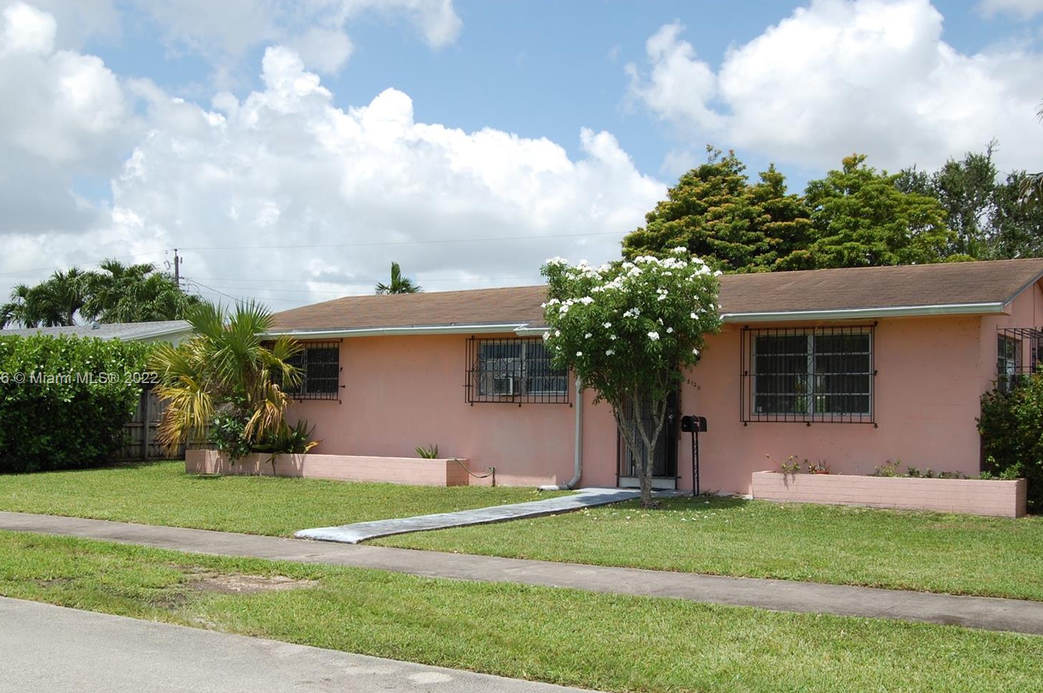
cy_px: 380
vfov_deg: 33.3
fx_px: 1158
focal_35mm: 40
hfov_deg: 48.5
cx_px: 506
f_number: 9
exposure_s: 1/320
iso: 200
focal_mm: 24
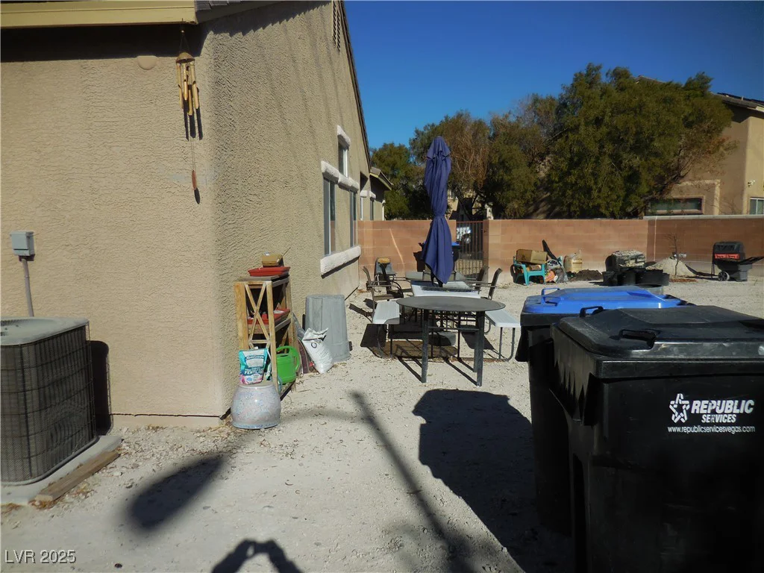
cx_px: 382
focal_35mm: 25
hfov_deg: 69.4
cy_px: 286
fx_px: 552
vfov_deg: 54.9
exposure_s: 1/1250
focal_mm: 4.5
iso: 125
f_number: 6.6
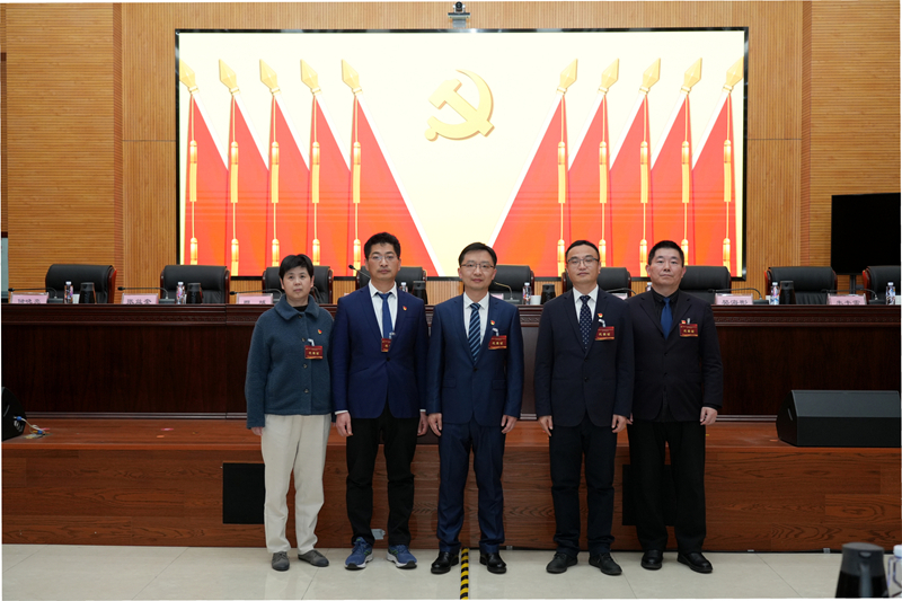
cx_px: 451
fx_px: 1027
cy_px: 300
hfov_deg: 47.4
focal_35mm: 41
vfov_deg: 32.6
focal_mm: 41
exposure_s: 1/160
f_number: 4
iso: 1600
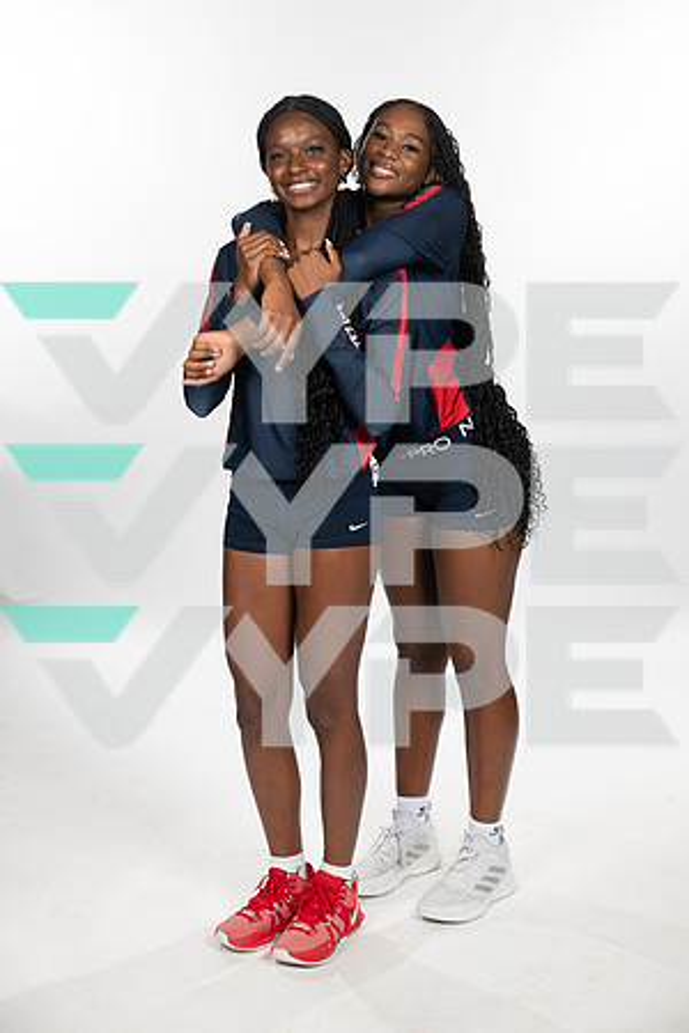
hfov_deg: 24.2
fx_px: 1608
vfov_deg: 35.6
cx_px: 344
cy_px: 516
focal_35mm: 56
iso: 200
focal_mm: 56
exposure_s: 1/250
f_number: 5.6
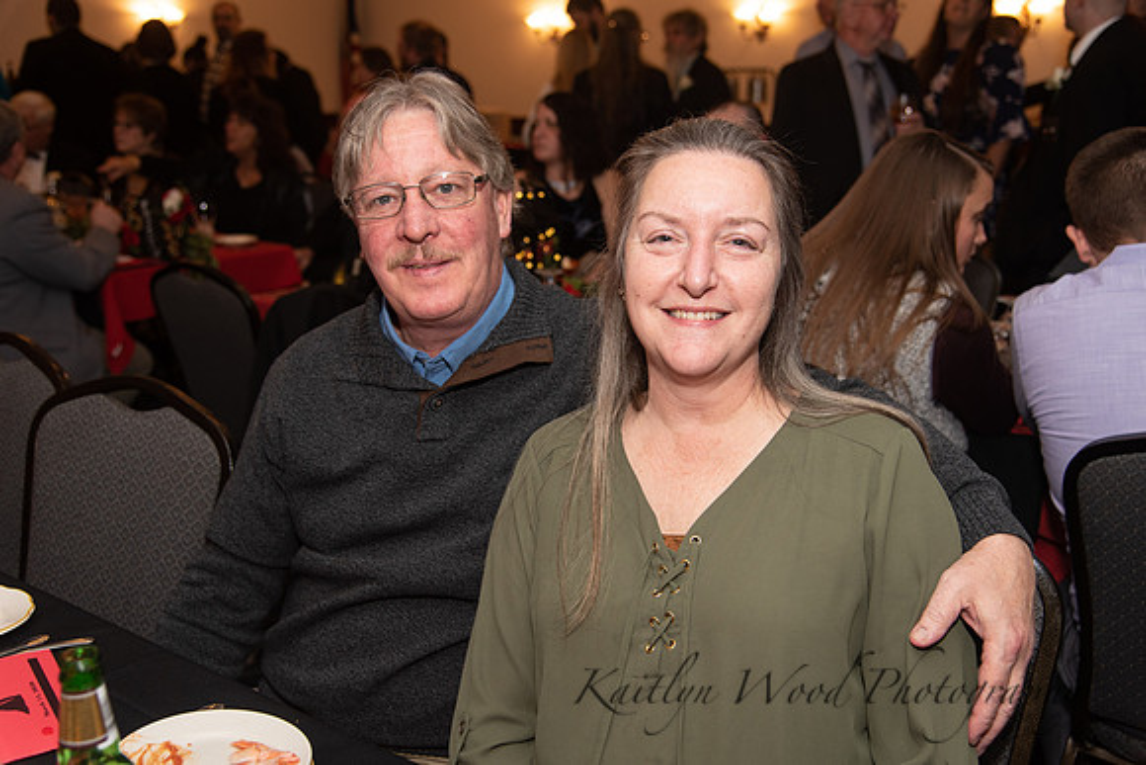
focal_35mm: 38
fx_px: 1210
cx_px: 573
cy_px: 382
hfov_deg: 50.7
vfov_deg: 35.1
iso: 800
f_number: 4
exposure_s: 1/200
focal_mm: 38
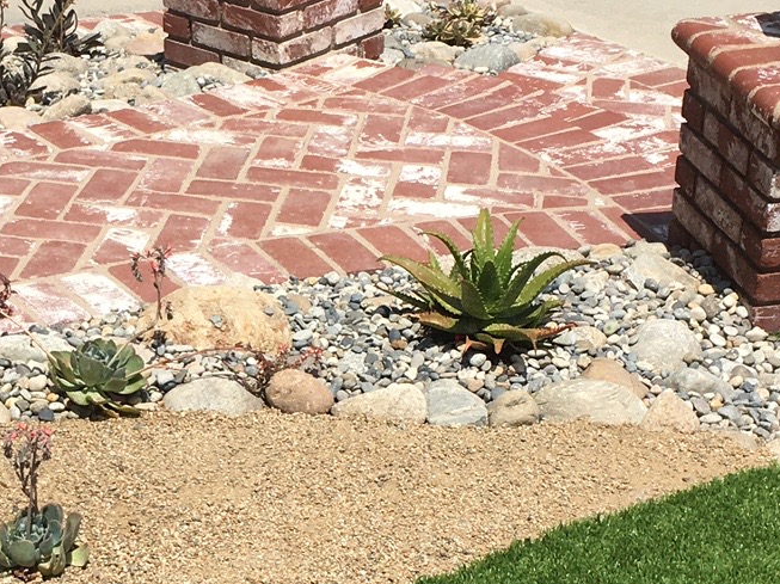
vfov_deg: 16.1
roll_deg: +1.1
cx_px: 146
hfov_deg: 21.3
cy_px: 449
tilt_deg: -29.6
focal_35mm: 91
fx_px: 2049
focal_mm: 4.15
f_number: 2.2
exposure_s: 1/2331
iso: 25
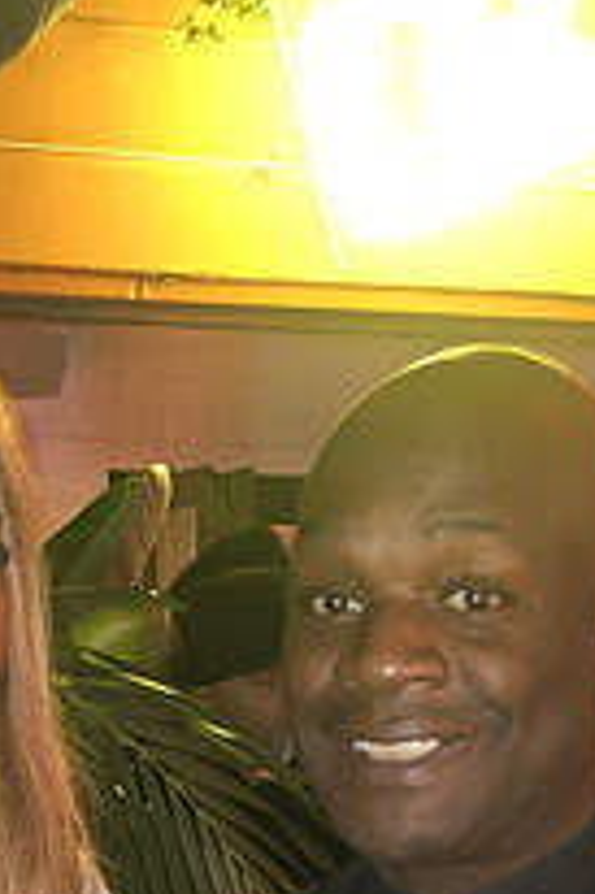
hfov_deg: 16.5
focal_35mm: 82
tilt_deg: -14.1
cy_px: 1211
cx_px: 102
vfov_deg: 21.9
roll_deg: -0.3
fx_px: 2036
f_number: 1.8
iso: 200
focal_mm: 3.99
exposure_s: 1/4
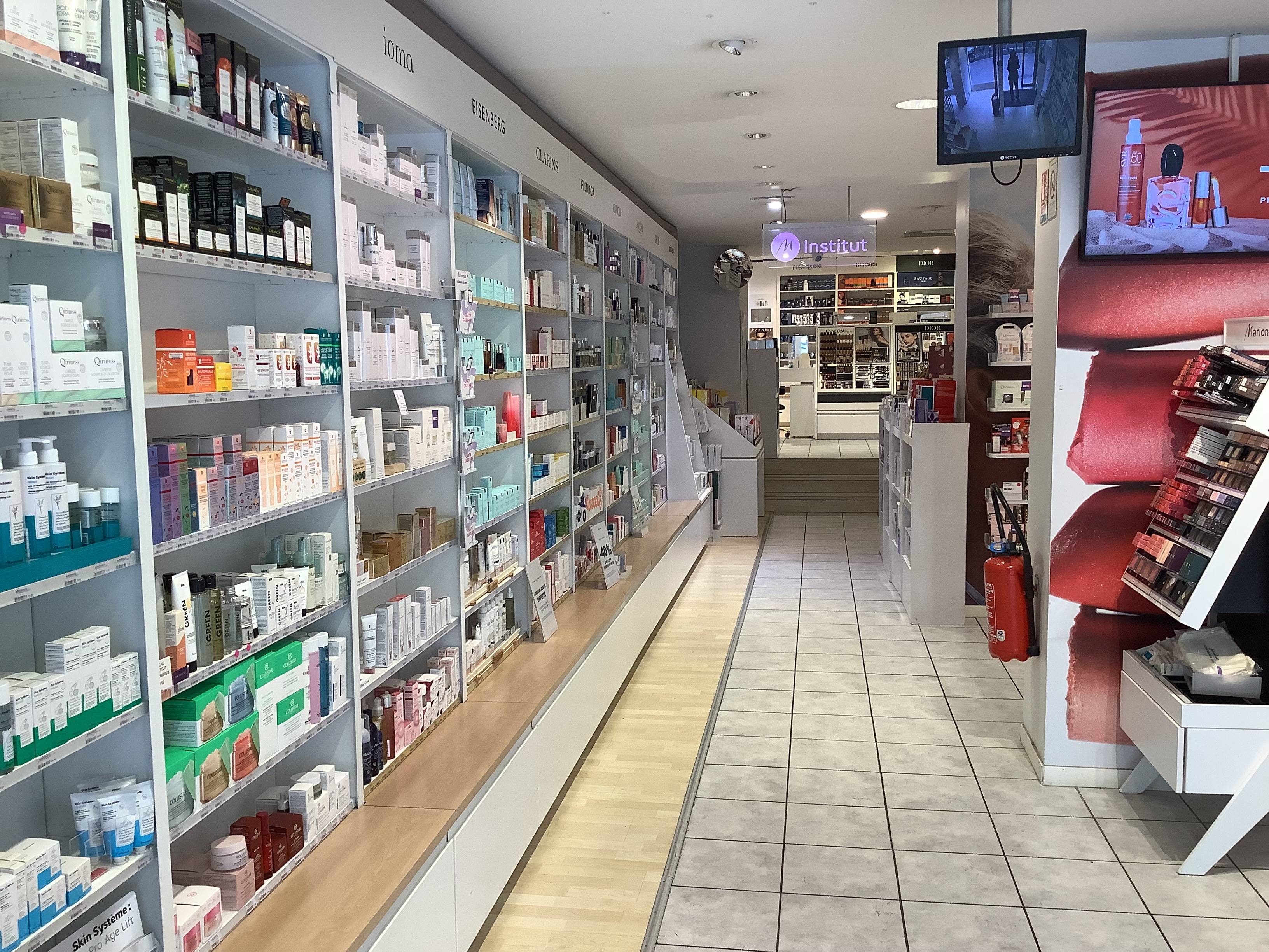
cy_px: 476
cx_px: 634
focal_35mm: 31
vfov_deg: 45.4
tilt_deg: -7.9
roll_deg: +0.8
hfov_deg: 58.4
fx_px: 1136
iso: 80
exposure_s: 1/100
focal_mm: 3.3
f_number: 2.4
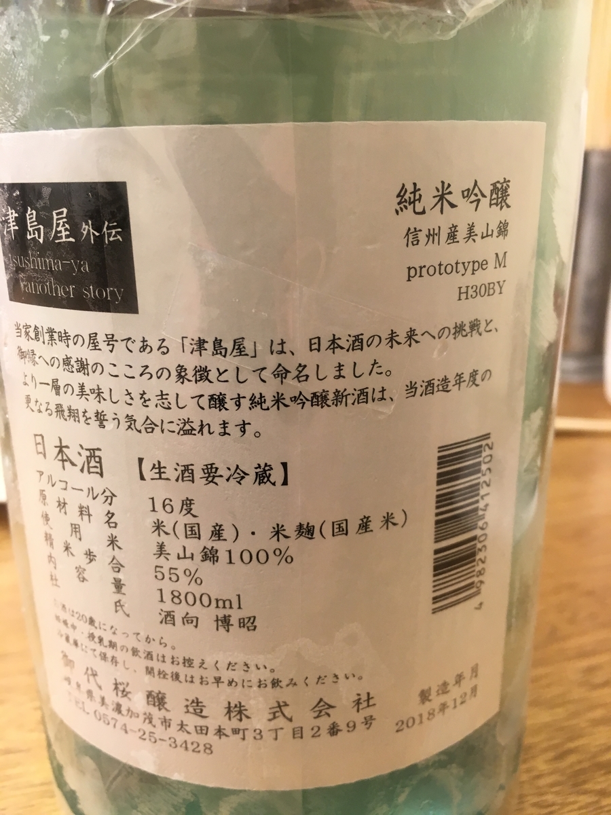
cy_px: 408
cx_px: 306
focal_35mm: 29
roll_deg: +1.2
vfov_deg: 61.7
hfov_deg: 48.2
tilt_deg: -18.8
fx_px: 682
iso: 50
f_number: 2.2
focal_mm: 4.15
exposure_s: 1/33
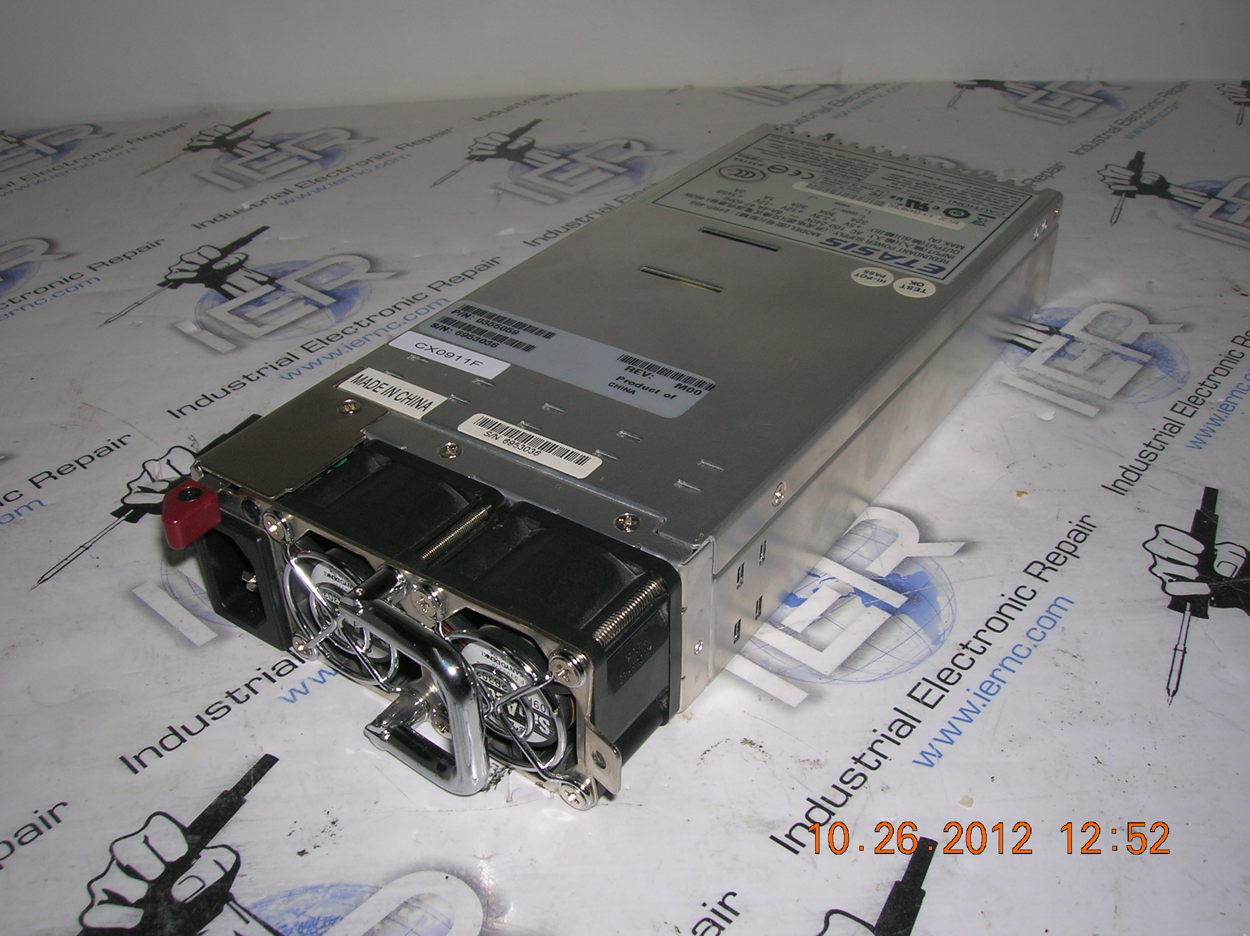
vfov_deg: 41.7
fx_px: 1227
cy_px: 468
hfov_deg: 54.0
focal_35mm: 34
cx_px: 625
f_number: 4.9
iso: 50
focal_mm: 5.7
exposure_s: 1/60.1
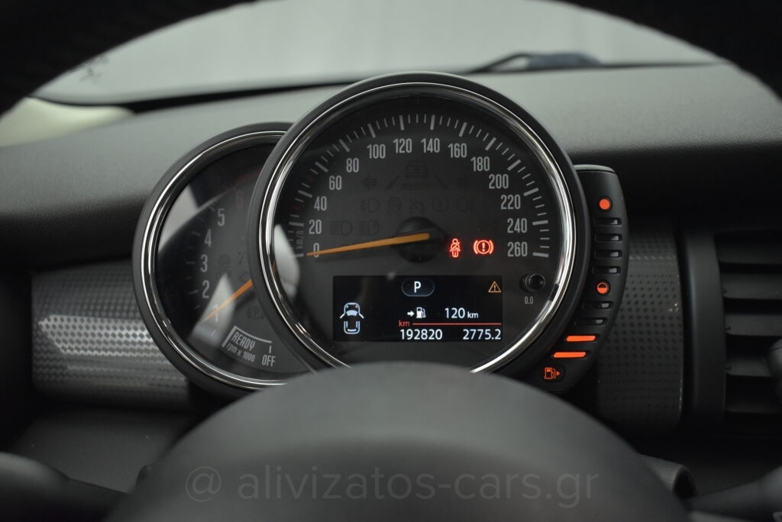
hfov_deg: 57.2
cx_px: 391
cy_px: 261
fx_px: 717
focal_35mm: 33
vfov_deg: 40.0
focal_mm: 22
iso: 1600
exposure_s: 1/80
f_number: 3.8
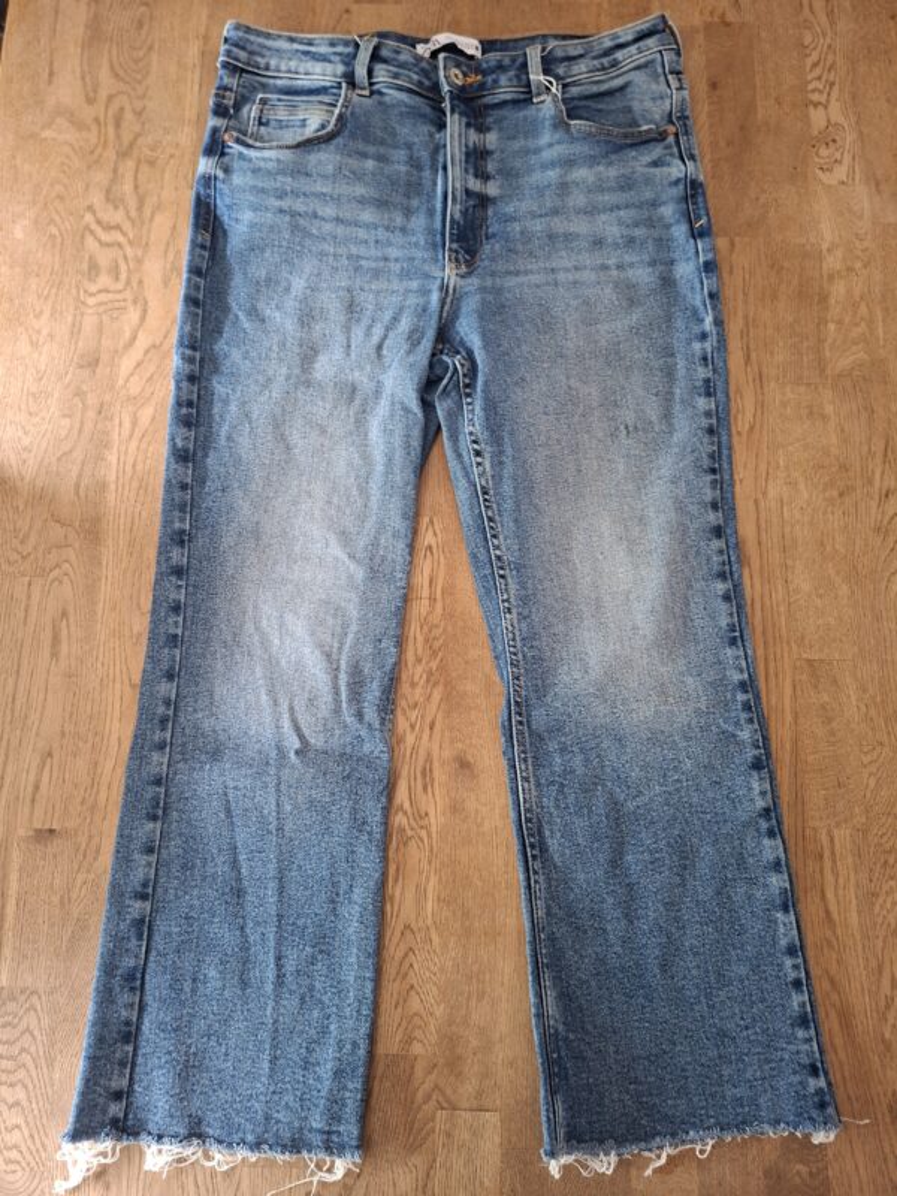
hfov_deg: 58.9
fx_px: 795
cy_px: 598
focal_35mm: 23
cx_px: 448
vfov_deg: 73.9
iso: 400
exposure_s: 1/33
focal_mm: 5.54
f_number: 1.8
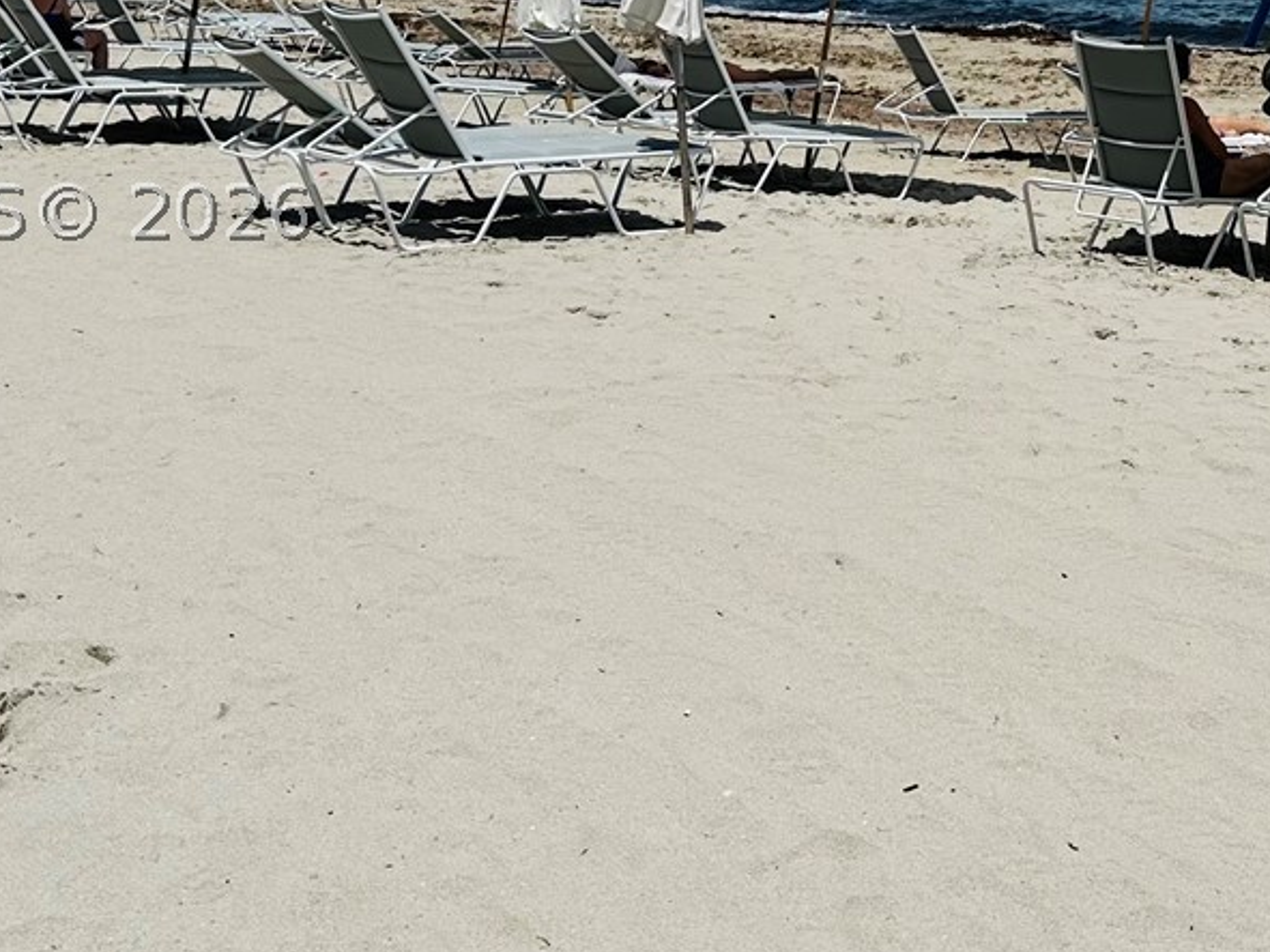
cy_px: 211
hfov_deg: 29.3
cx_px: 969
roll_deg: +1.0
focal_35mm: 65
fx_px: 2384
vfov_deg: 22.3
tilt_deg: -8.8
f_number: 1.78
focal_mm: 6.86
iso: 80
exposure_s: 1/13699
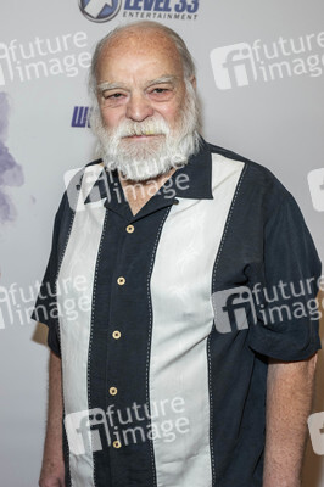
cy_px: 244
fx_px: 636
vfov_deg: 41.9
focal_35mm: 47
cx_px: 162
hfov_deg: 28.6
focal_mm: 47
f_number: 5.6
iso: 800
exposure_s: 1/200
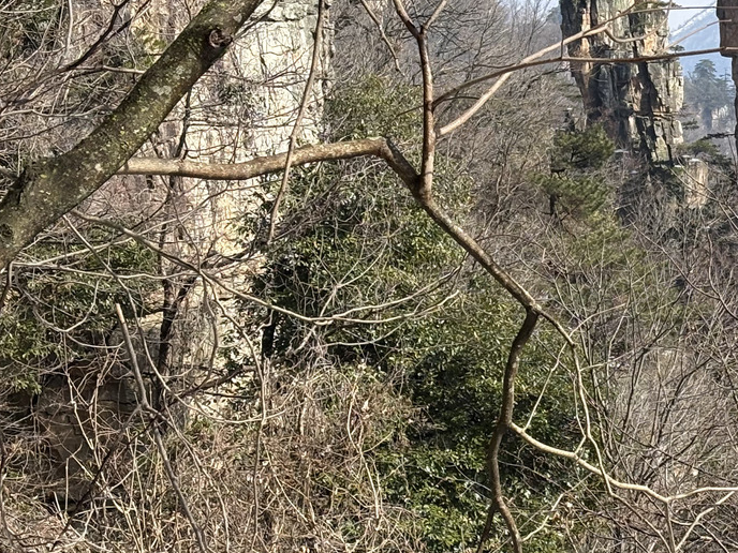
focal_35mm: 121
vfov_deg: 12.2
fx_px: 2580
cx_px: 756
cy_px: 278
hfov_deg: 15.9
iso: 32
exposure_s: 1/1590
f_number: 1.6
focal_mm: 5.96
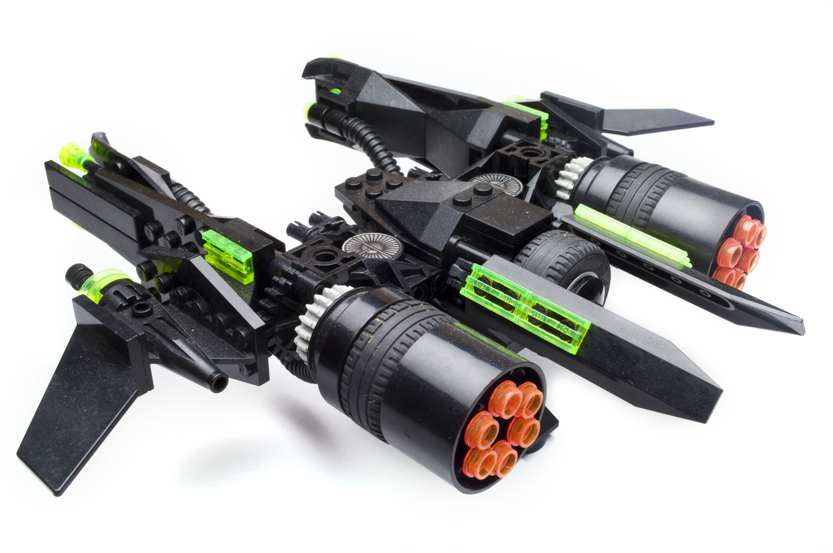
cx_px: 416
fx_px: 1040
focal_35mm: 45
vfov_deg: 29.8
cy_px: 276
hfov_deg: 43.7
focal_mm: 30
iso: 200
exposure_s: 1.3
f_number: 22
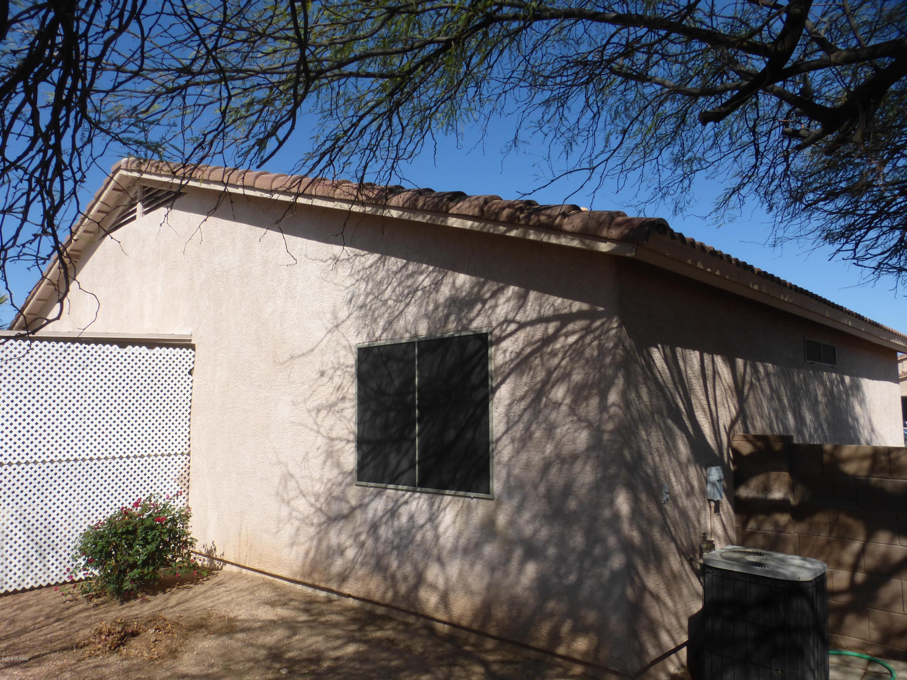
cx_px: 454
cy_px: 340
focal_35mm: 25
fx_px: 655
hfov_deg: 69.4
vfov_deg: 54.9
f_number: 4
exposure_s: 1/1000
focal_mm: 4.3
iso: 100
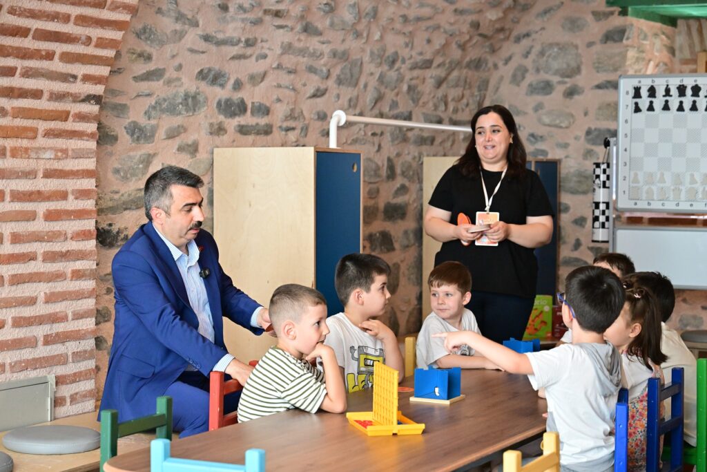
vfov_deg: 19.5
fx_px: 1375
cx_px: 354
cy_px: 236
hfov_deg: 28.8
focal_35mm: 70
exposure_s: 1/500
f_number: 4
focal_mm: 70
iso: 4000
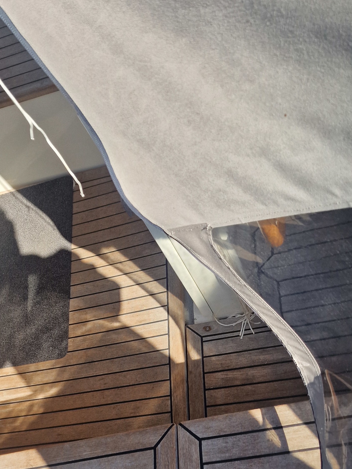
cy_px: 351
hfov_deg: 34.9
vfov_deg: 44.3
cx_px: 127
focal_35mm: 41
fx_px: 556
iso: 50
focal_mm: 6.4
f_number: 1.8
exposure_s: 1/518
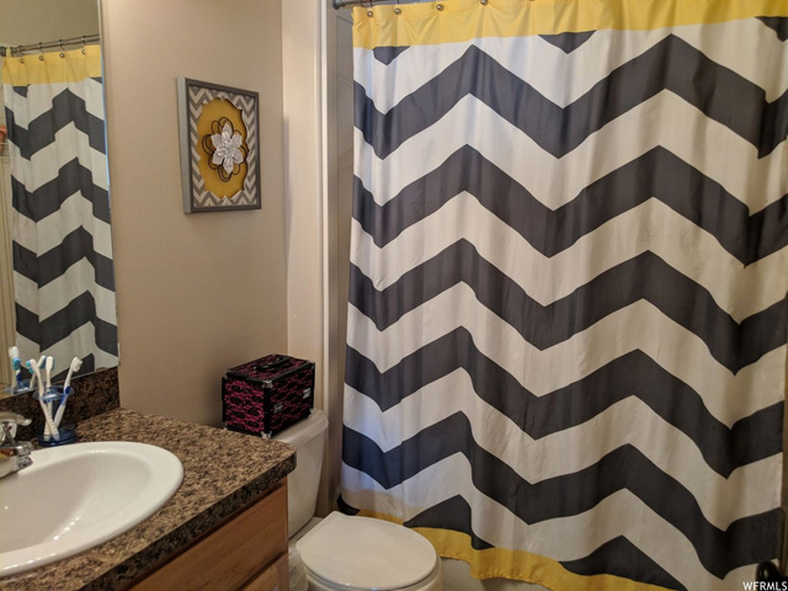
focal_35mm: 27
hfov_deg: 65.3
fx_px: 615
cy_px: 296
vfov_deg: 51.4
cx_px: 394
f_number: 1.8
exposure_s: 1/40.1
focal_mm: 4.44
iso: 221
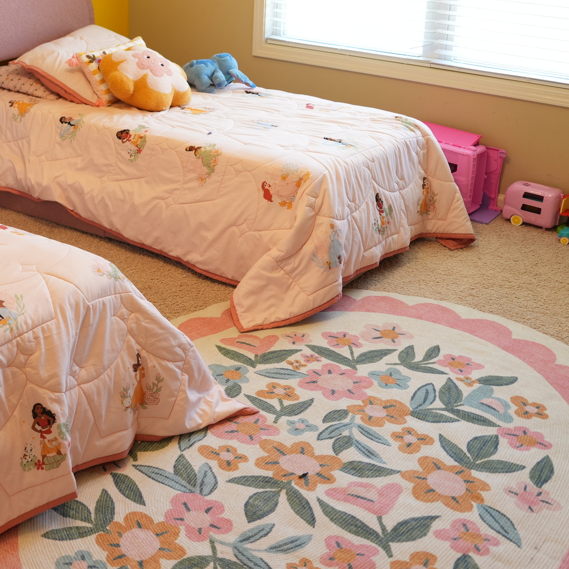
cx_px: 96
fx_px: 911
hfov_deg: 33.4
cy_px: 167
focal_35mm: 49
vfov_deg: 34.2
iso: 500
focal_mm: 24
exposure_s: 1/80
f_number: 2.8
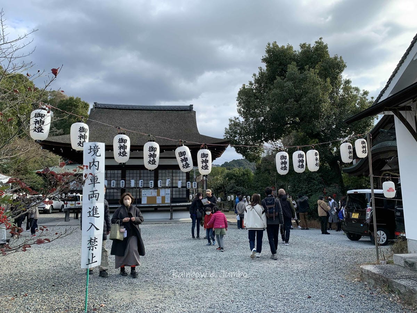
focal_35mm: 26
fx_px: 313
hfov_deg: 67.3
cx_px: 208
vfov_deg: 53.1
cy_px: 156
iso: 25
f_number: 1.8
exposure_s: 1/749
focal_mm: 4.25
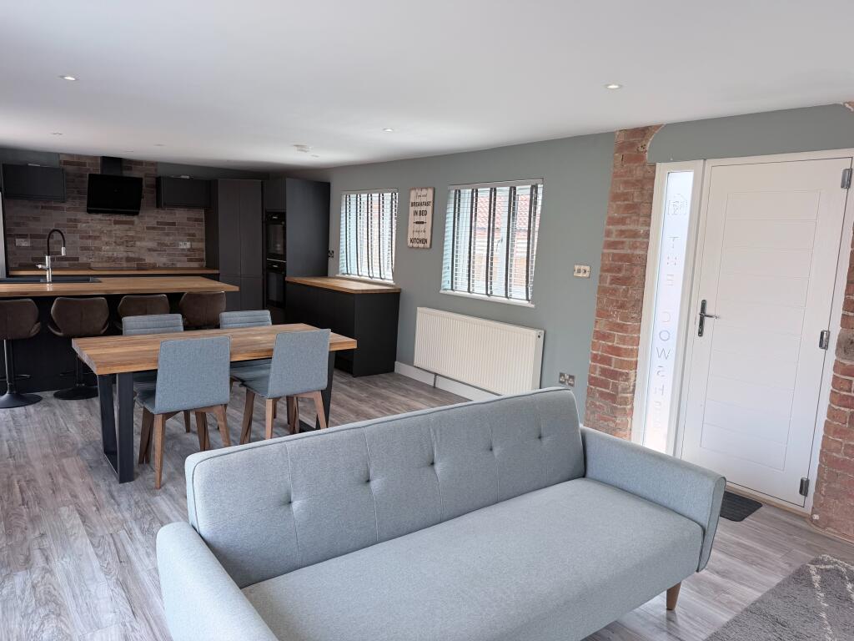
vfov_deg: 56.8
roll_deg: -1.3
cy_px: 320
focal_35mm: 24
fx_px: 592
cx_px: 427
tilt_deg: -8.5
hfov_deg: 71.6
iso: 80
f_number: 1.78
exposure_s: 1/236
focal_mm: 6.76
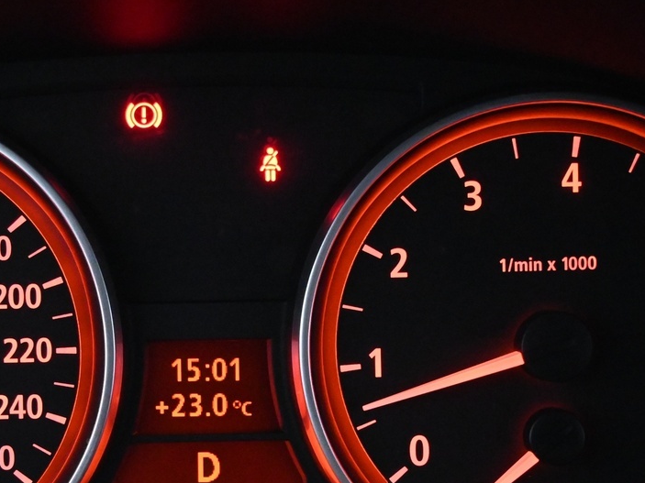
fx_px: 1548
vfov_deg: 17.7
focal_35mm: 83
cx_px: 208
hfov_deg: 23.4
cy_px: 346
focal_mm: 25
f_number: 4.2
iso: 5600
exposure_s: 1/40
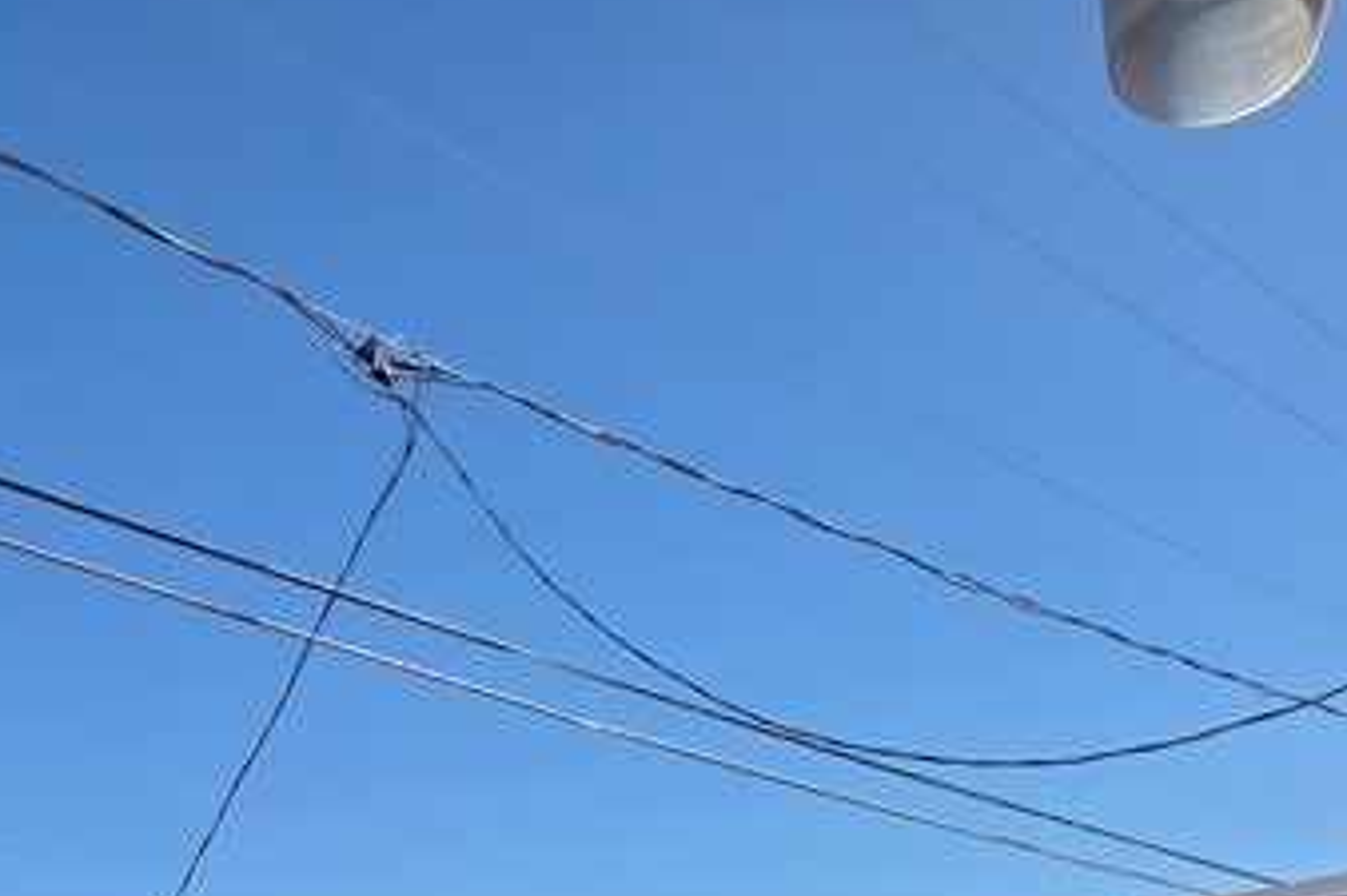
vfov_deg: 23.3
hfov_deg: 47.3
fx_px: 1533
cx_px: 594
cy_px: 1465
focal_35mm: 41
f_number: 1.9
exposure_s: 1/2961
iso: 40
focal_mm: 2.2
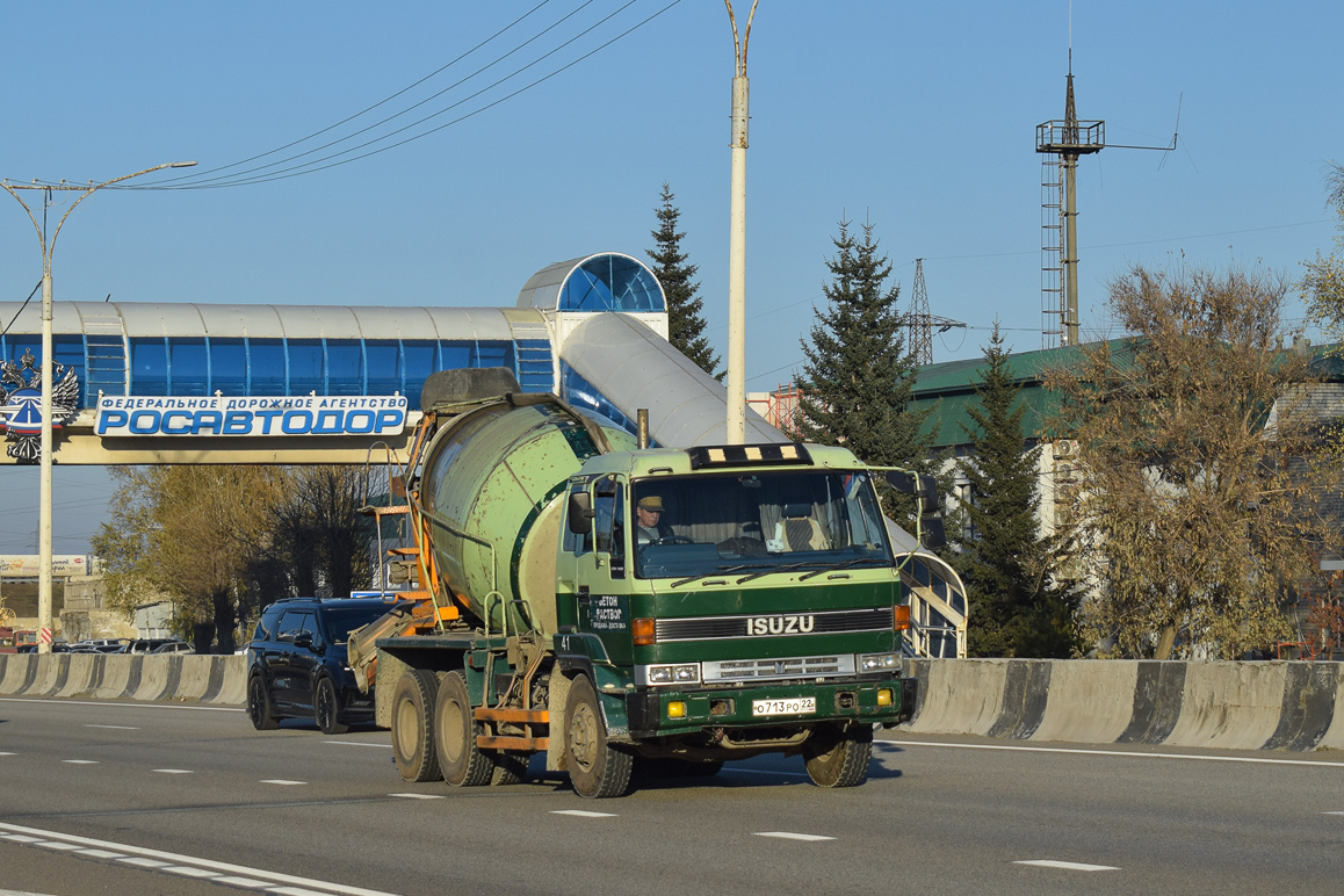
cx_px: 667
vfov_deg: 16.0
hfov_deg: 23.8
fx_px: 3192
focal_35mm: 86
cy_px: 457
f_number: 7.1
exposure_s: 1/1000
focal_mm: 55
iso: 200
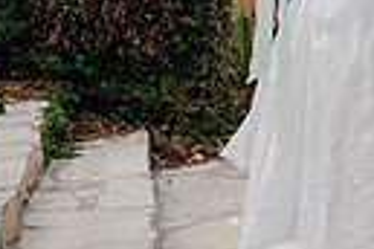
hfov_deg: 15.7
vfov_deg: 12.4
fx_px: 1122
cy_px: -48
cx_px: 707
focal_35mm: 108
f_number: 3.5
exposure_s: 1/500
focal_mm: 24
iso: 100
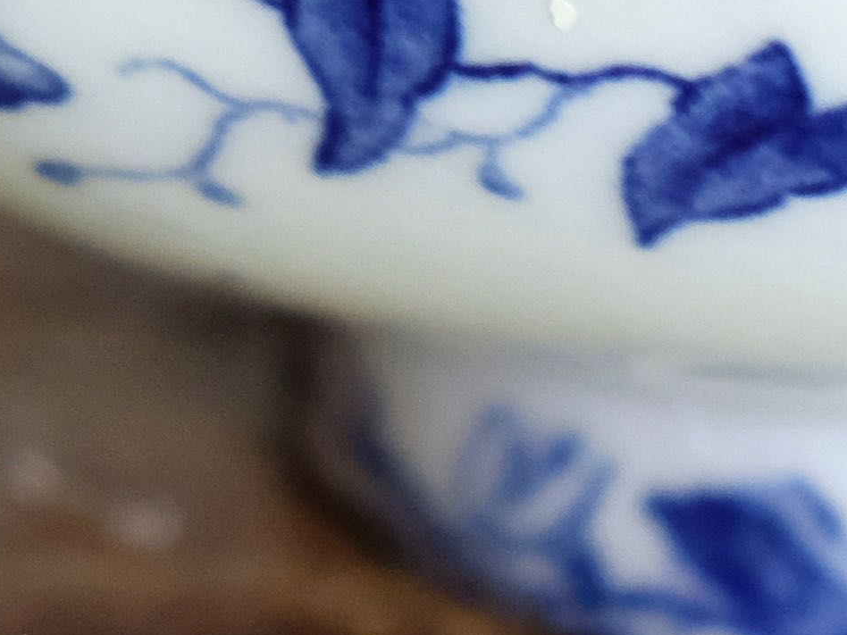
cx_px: 2199
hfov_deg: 4.6
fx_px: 10277
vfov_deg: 3.5
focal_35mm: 420
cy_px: 540
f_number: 4
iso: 3200
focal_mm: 46.3
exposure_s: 1/60
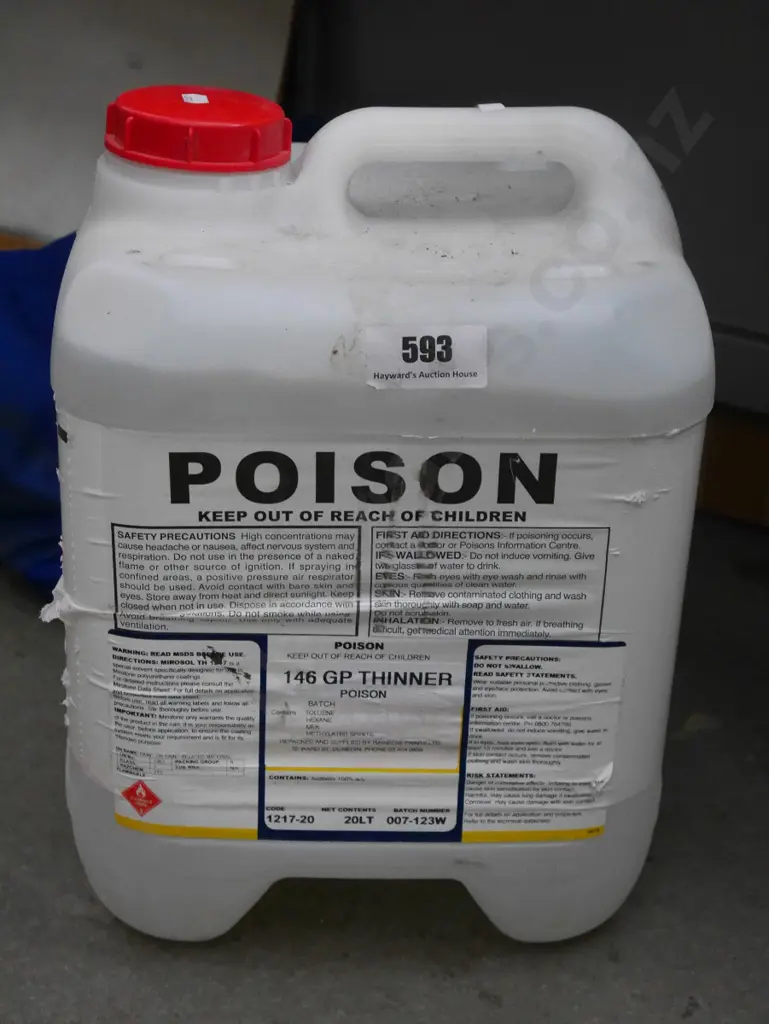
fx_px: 1894
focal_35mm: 64
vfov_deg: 30.3
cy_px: 512
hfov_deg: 22.9
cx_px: 384
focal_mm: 32
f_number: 5.6
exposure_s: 1/125
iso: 3200
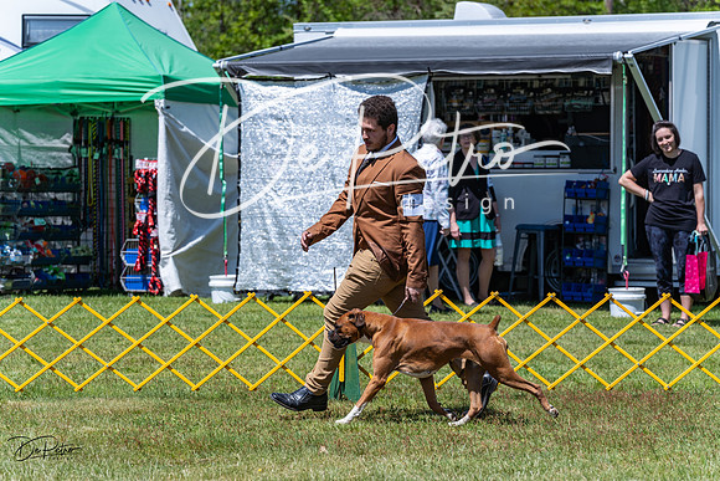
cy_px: 240
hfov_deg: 14.7
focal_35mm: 140
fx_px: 2801
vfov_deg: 9.8
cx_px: 360
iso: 125
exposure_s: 1/640
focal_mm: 140
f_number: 6.3
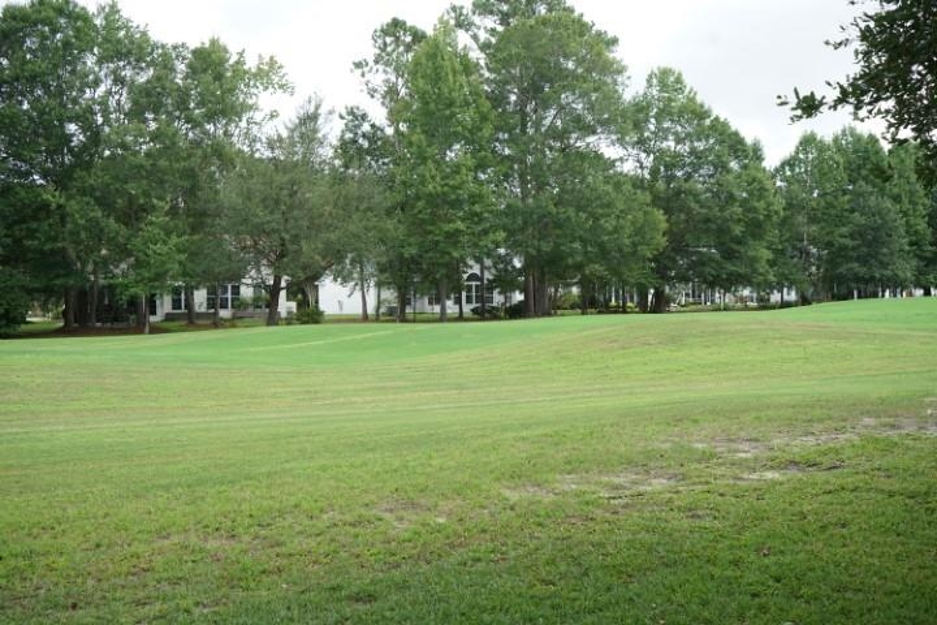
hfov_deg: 49.6
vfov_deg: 34.2
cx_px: 468
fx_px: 1015
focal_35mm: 39
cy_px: 312
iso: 400
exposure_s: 1/500
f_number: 5.6
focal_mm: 39
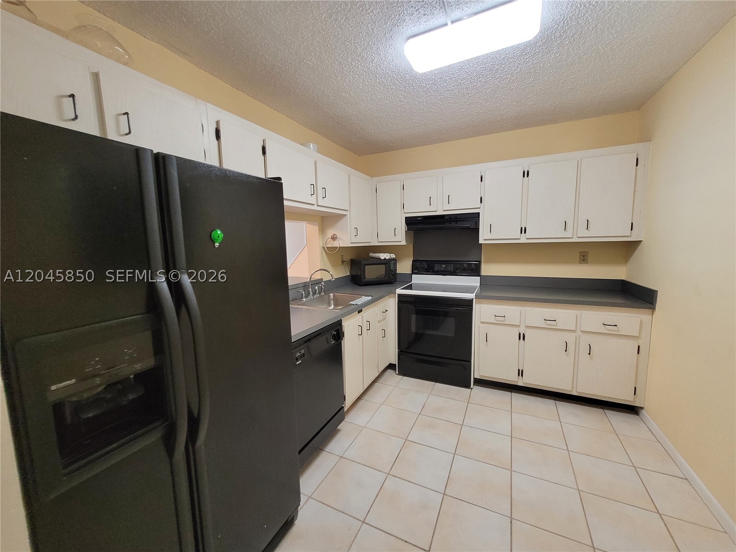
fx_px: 276
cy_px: 276
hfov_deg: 106.2
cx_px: 368
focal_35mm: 13
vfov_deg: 89.9
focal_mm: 1.74
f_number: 2.2
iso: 250
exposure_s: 1/60
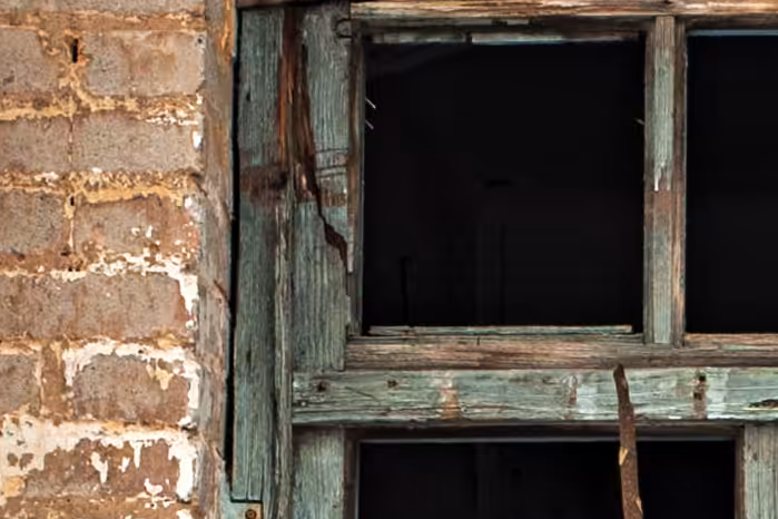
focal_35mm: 213
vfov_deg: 6.4
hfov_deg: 9.4
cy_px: 812
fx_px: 4603
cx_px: 1229
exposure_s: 1/800
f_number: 8
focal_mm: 35
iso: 250
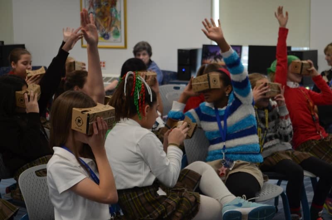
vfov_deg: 16.5
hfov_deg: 24.7
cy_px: 110
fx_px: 759
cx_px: 166
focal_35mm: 82
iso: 450
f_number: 5.6
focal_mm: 55
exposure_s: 1/60
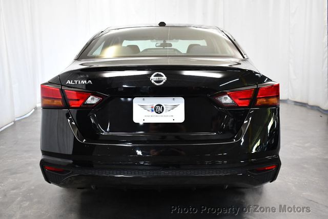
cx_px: 164
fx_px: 328
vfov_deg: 36.9
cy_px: 110
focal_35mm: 36
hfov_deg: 53.1
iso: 1800
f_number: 3.5
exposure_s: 1/125
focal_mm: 18
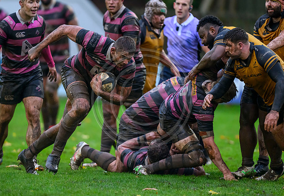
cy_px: 108
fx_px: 3587
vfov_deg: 3.1
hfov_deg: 4.5
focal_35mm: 450
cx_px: 123
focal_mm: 400
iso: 5000
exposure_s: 1/1250
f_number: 3.2
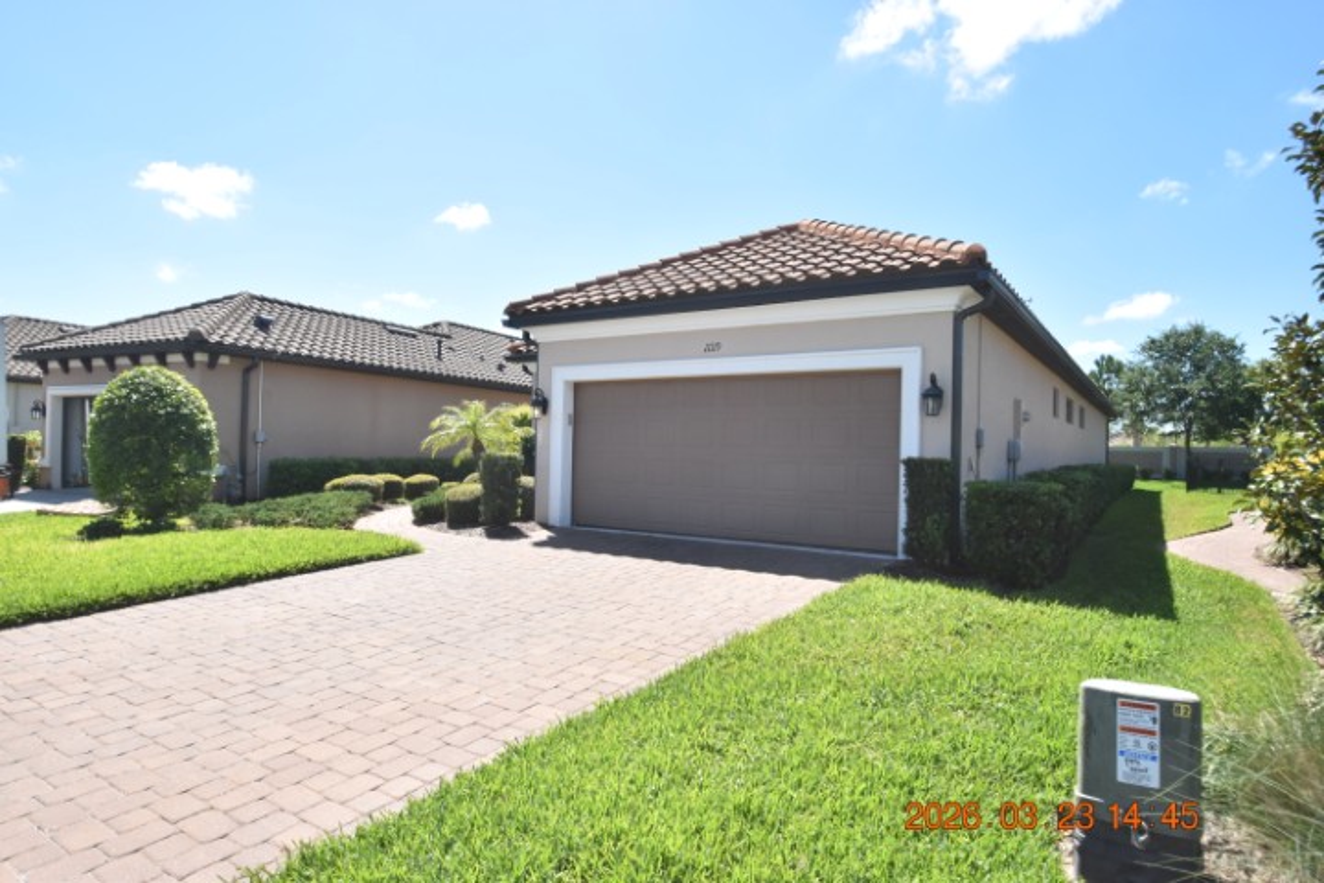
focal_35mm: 21
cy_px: 442
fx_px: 772
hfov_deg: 81.2
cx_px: 662
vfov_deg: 59.5
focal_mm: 14
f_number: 3.8
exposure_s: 1/4000
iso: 800
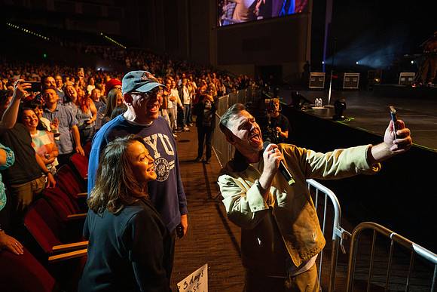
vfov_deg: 53.2
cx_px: 218
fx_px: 291
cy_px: 146
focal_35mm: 24
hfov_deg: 73.7
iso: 6400
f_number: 4
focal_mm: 24
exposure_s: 1/125
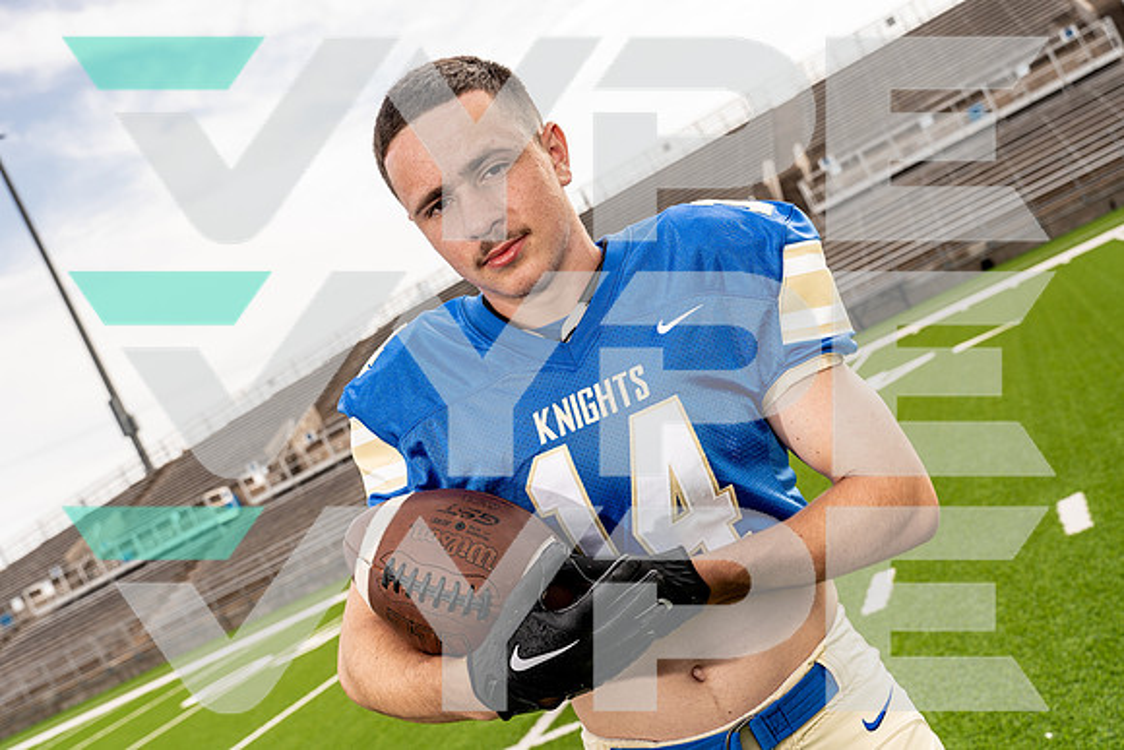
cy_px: 375
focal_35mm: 40
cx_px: 562
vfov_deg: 33.4
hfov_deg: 48.4
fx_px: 1249
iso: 100
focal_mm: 40
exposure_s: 1/250
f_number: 5.6
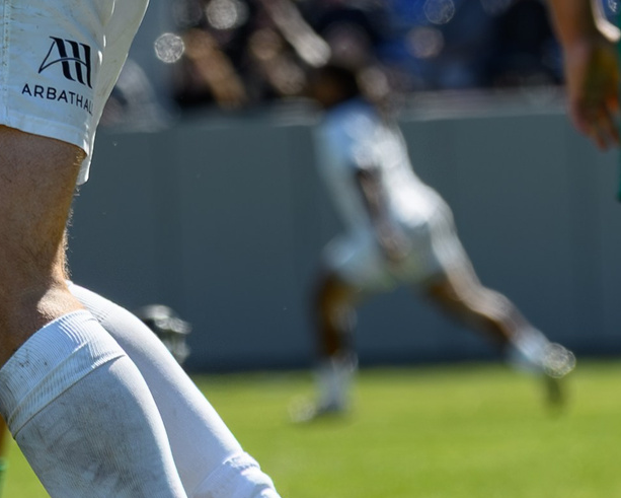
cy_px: -79
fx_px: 17285
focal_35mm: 940
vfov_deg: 1.6
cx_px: -232
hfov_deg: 2.1
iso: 180
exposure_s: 1/1250
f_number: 4.5
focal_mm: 160
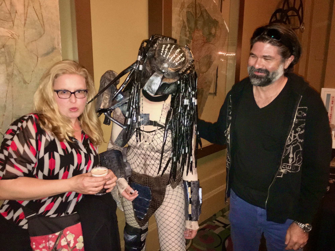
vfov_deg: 48.2
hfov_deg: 61.7
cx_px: 168
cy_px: 126
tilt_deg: -11.4
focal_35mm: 29
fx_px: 281
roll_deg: -0.5
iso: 500
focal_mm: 4.15
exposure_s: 1/16
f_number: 2.2
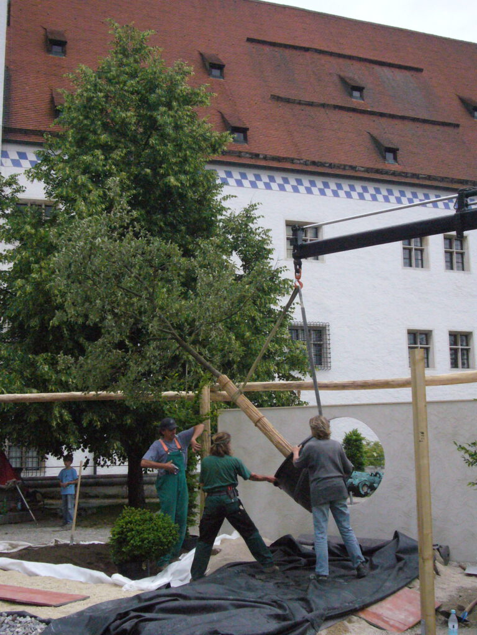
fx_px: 772
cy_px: 318
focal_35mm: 42
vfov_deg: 44.8
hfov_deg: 34.3
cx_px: 238
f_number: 7.1
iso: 400
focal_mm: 6.9
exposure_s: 1/1000
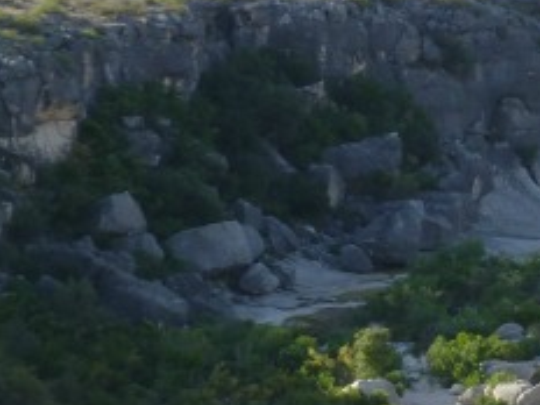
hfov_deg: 7.2
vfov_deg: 5.5
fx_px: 4243
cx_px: 798
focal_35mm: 272
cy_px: 72
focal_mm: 14.2
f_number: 5.1
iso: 100
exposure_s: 1/200
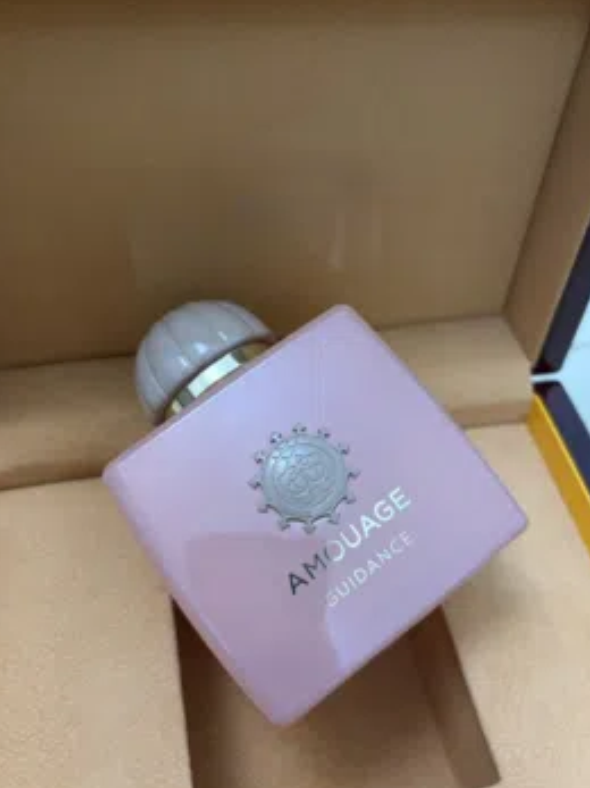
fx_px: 682
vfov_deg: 60.0
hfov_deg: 46.8
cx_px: 304
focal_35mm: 30
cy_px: 377
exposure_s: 1/50
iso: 500
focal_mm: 5.96
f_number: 1.6
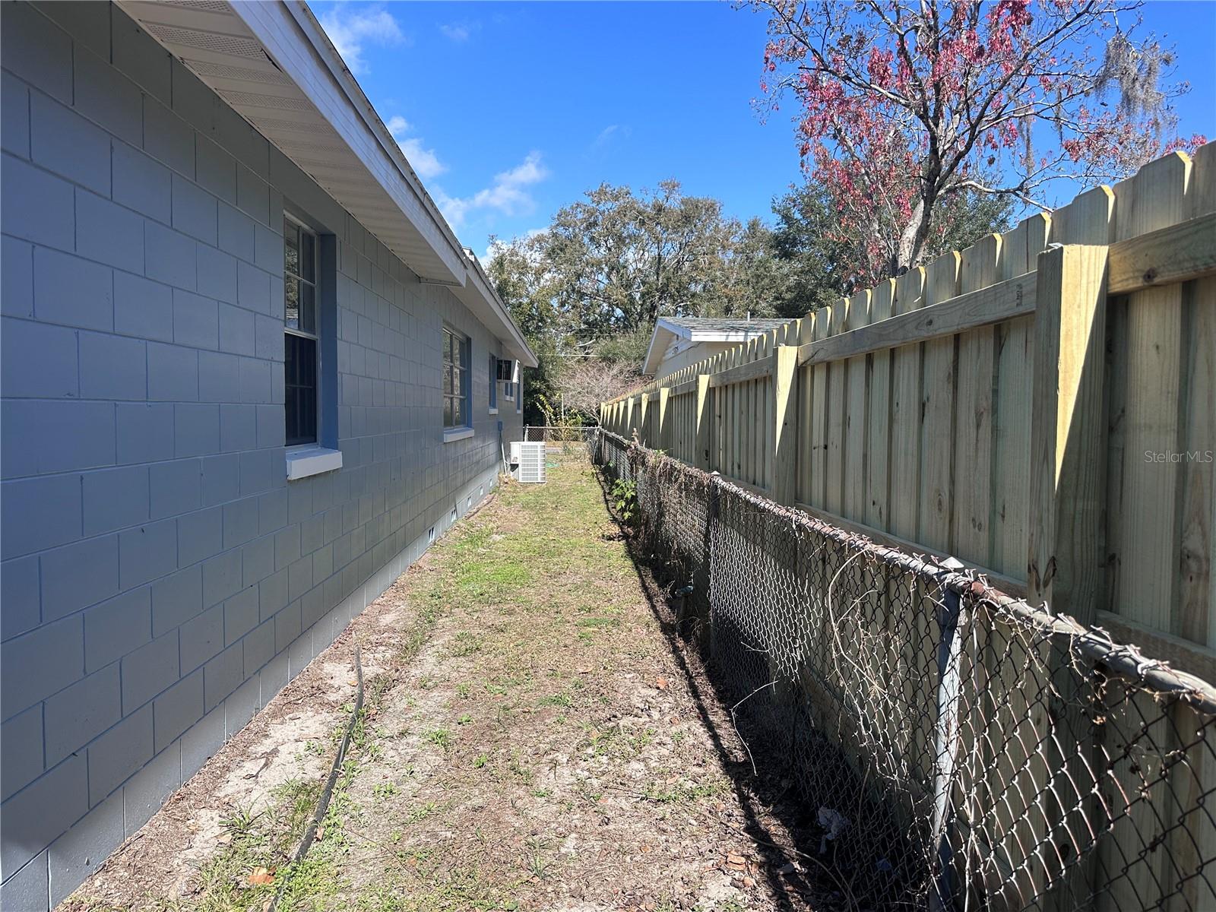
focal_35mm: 24
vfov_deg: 56.8
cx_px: 608
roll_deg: -1.0
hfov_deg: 71.6
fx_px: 843
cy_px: 456
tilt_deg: -2.6
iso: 80
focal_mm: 6.86
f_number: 1.78
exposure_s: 1/2353
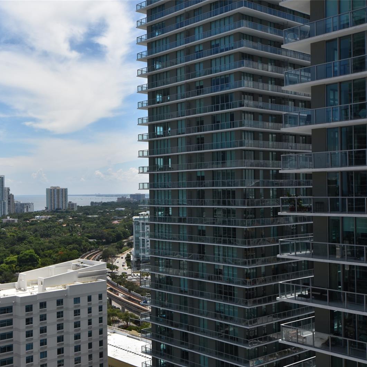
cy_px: 184
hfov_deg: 36.2
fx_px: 552
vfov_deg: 36.8
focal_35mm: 46
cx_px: 105
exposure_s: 1/250
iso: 200
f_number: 13
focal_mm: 24
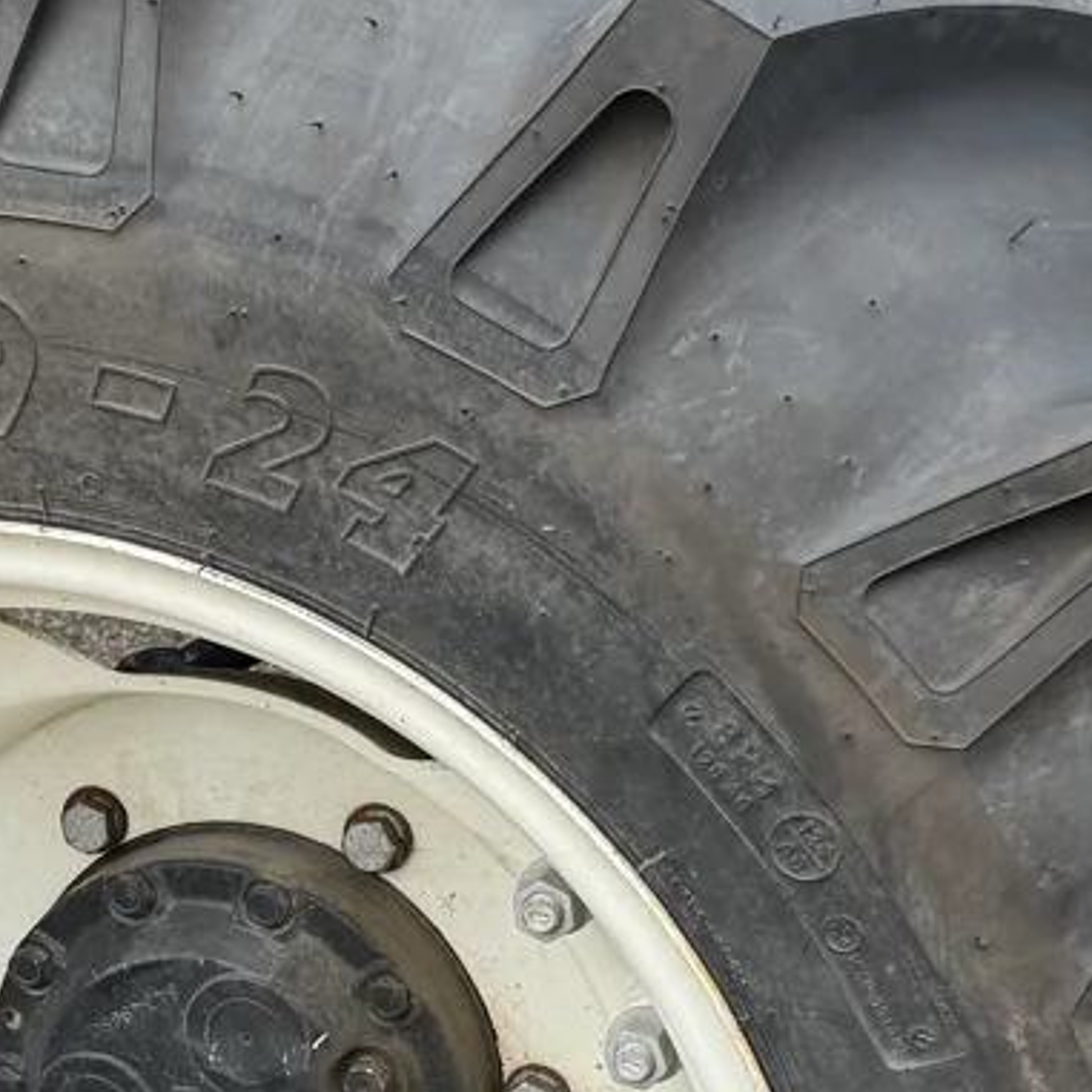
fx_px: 3176
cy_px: 983
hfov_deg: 19.3
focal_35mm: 89
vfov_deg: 19.2
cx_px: 203
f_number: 1.78
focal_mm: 6.76
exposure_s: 1/2053
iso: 100
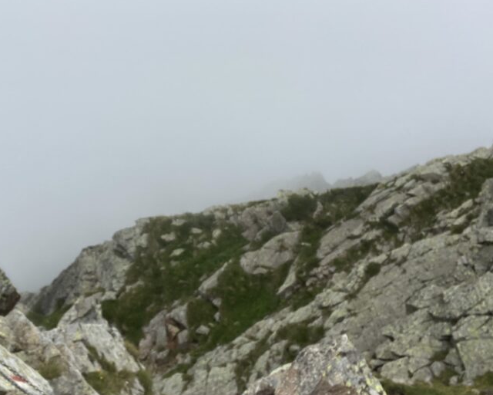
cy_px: 176
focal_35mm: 50
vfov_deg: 30.2
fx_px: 730
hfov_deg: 36.9
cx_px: 163
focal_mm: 2.87
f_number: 2.2
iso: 20
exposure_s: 1/557
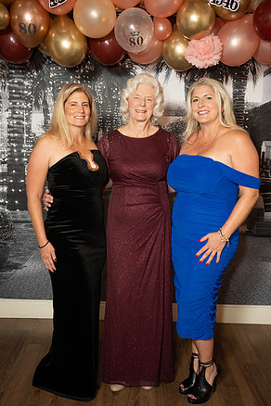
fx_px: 474
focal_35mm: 42
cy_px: 203
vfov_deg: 46.4
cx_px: 133
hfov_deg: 31.9
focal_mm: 40.9
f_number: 2.8
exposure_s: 1/160
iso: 1000
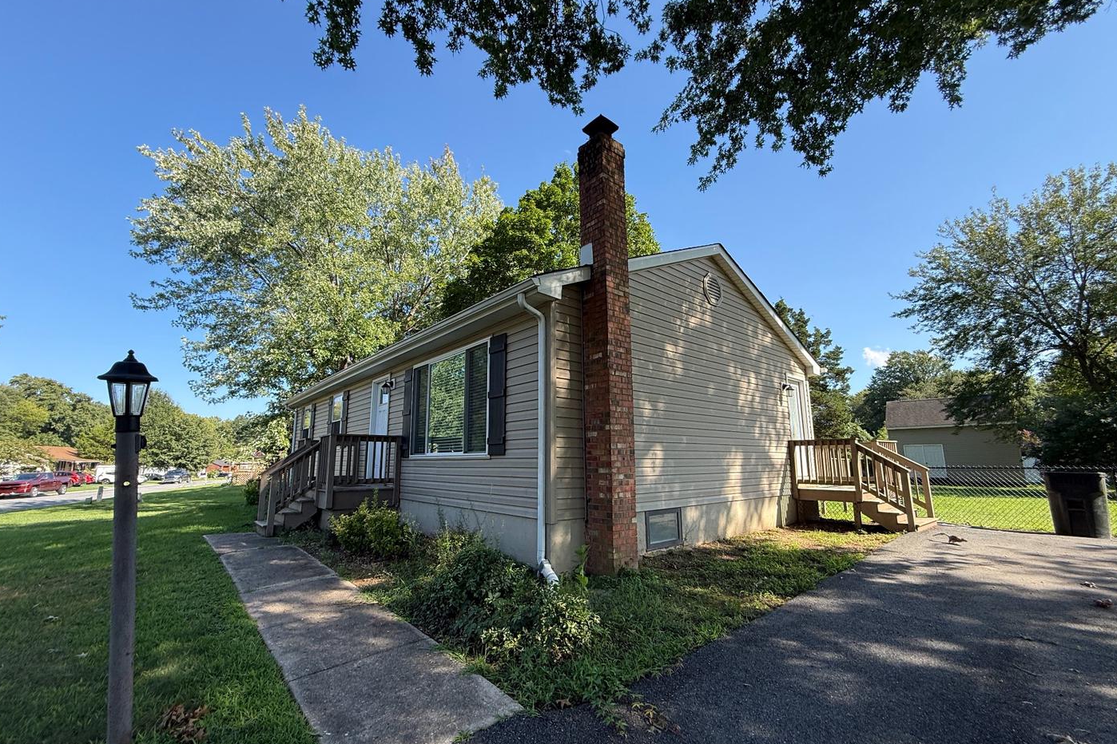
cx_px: 551
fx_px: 465
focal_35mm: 15
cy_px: 382
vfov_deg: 77.3
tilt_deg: +10.3
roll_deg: +0.3
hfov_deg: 100.4
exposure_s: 1/506
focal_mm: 2.22
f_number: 2.2
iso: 64
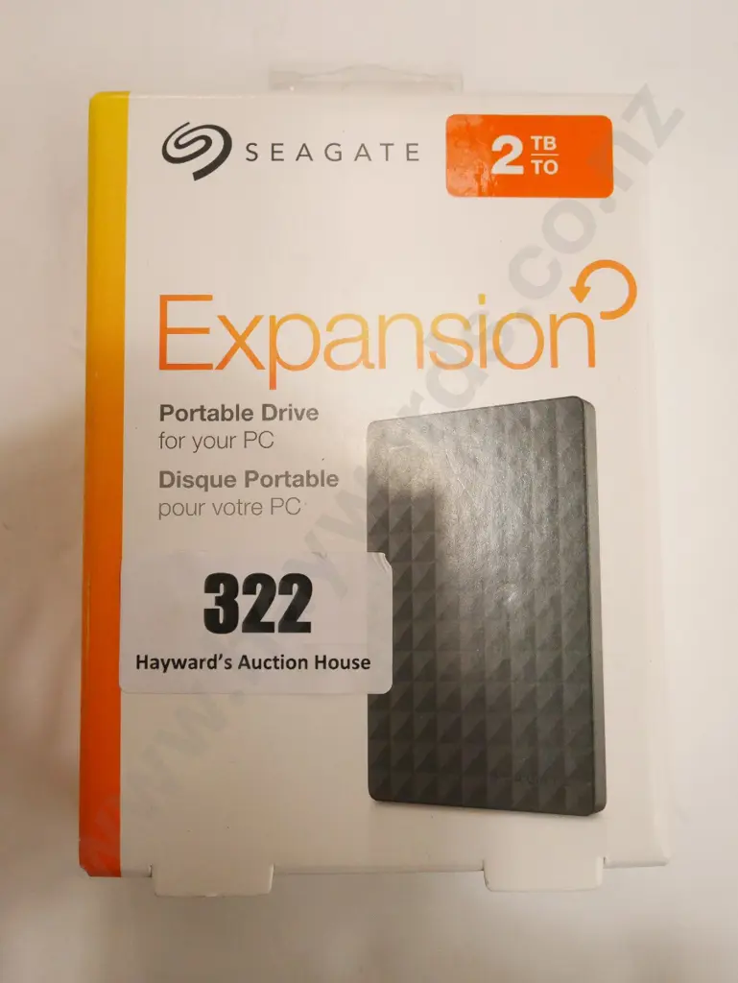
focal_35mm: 34
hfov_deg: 41.8
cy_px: 492
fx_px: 966
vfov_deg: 53.9
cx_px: 369
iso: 3200
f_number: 4.1
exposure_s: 1/320
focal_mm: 17
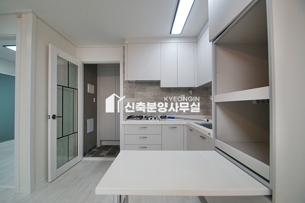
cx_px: 152
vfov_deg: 77.2
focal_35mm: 15
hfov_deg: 100.4
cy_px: 102
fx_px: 127
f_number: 4
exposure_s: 1/250
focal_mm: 10
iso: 800
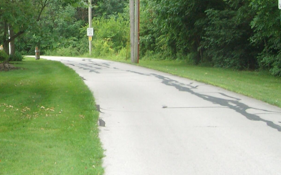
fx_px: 704
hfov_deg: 21.4
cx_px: -29
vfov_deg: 14.0
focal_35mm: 92
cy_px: 9
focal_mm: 5.8
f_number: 2.8
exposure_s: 1/115
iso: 80
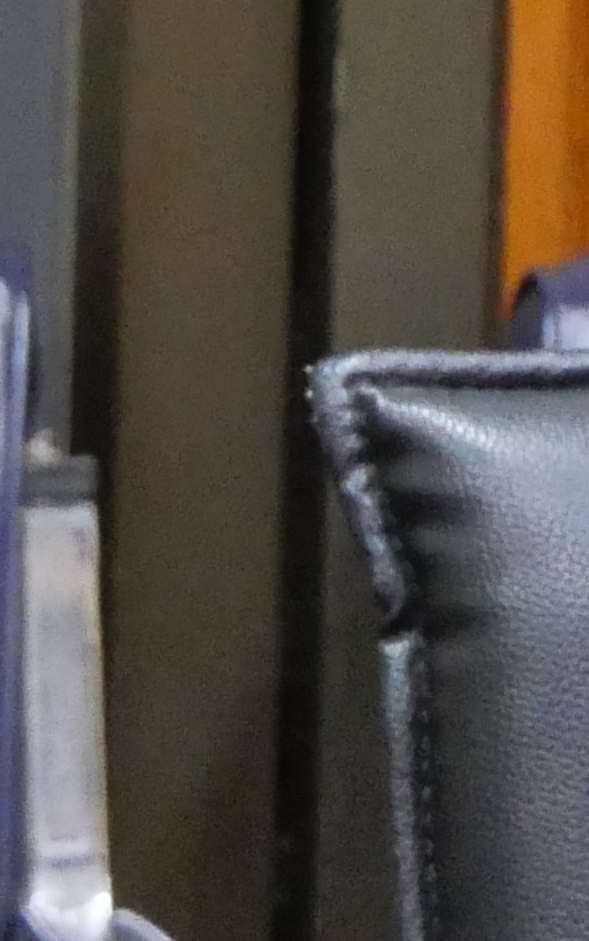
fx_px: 17011
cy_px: 589
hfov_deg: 1.9
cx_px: -2335
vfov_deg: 3.2
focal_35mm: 663
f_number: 5.6
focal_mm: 50
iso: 3200
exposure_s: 1/15
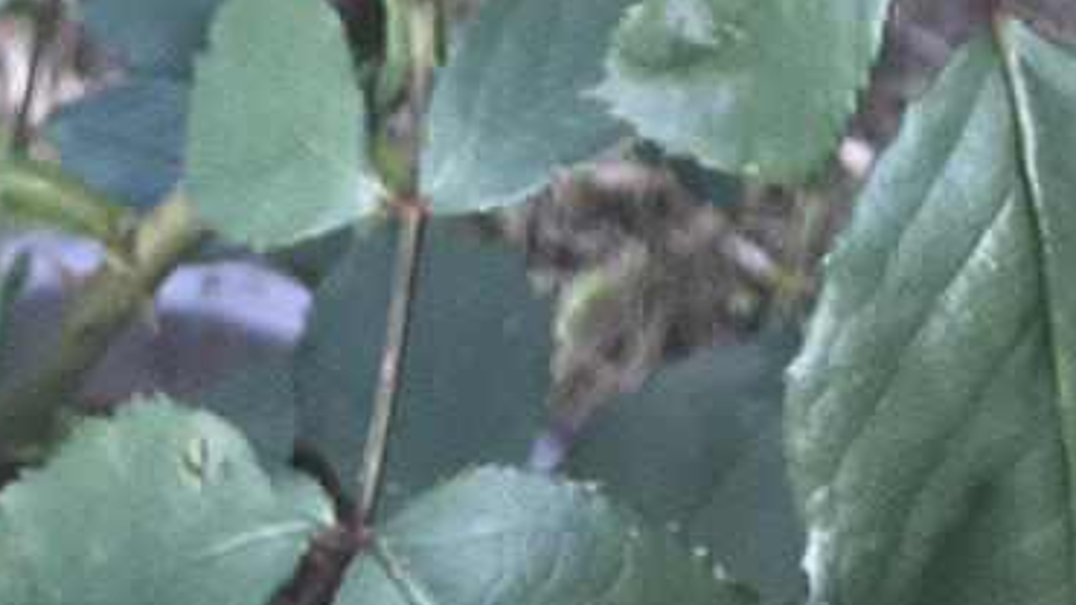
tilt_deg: -48.1
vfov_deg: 7.7
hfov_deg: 16.3
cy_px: -1376
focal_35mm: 132
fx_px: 3766
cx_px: 596
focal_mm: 3.99
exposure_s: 1/98
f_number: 1.8
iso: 25
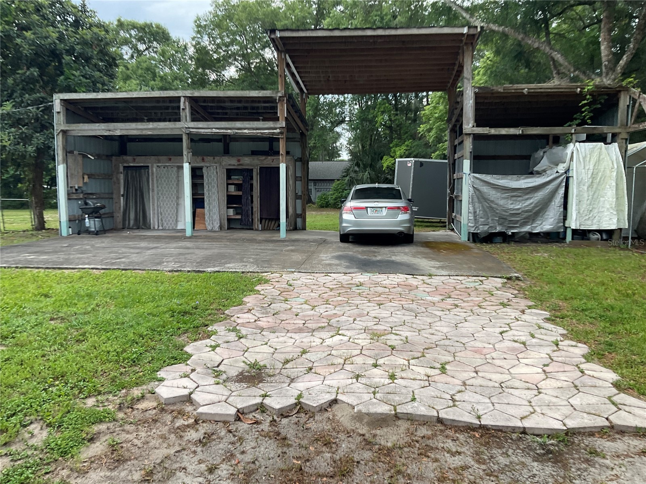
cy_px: 242
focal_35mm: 29
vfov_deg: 48.2
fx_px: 541
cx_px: 323
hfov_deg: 61.7
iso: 32
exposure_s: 1/120
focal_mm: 3
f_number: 1.8
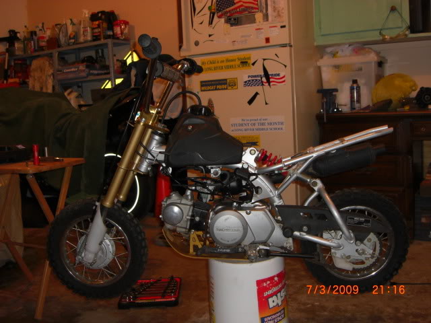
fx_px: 473
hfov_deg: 49.0
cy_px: 162
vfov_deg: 37.7
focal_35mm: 38
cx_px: 216
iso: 200
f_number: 2.8
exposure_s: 1/30
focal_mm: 7.9
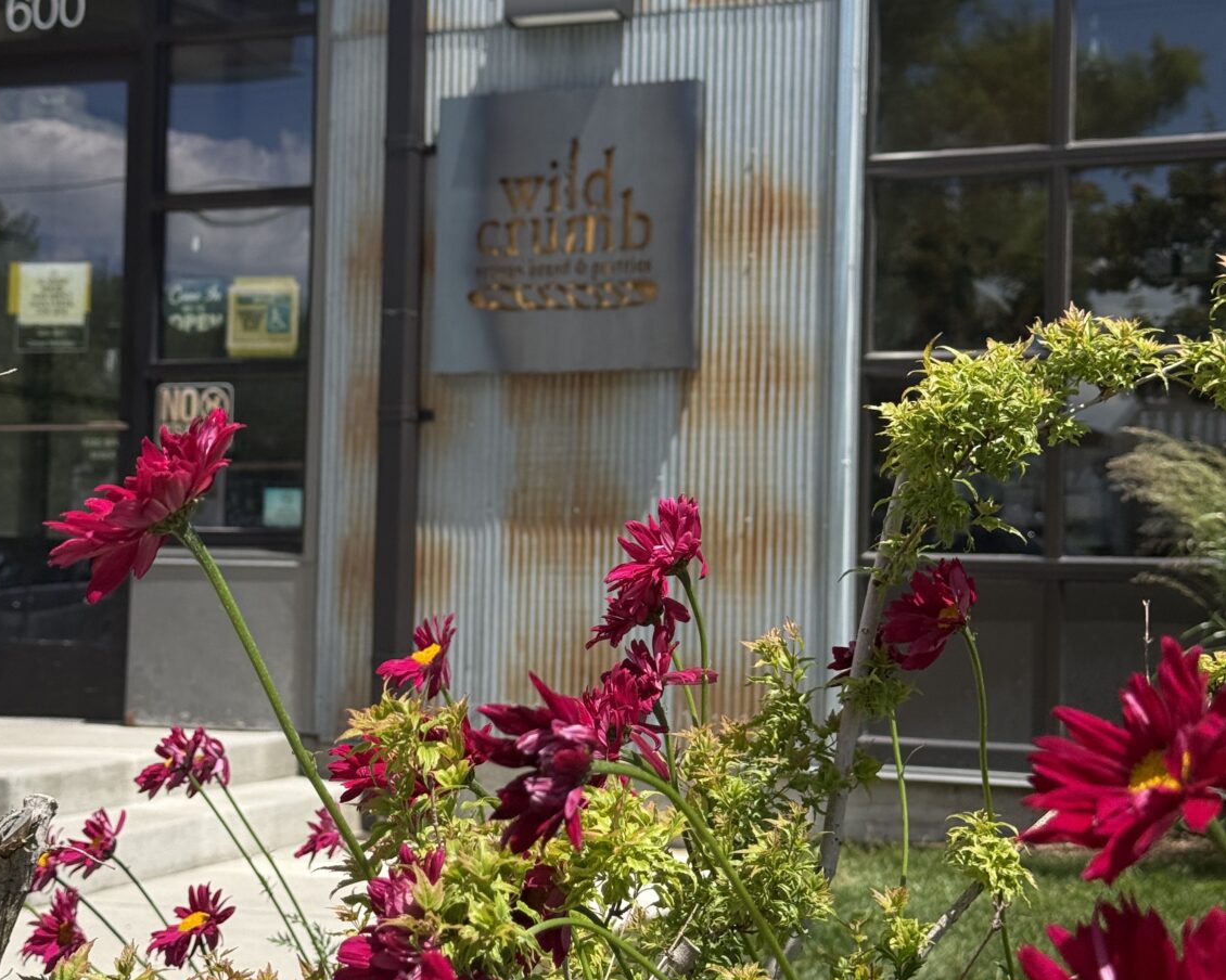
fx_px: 2286
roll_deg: -1.9
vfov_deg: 24.2
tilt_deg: +3.4
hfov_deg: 30.0
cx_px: 609
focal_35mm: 63
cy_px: 460
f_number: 1.78
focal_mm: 6.76
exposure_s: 1/5587
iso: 80
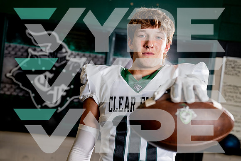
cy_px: 80
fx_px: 447
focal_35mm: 67
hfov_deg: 30.2
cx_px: 120
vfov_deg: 20.4
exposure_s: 1/250
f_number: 4
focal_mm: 62
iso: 100
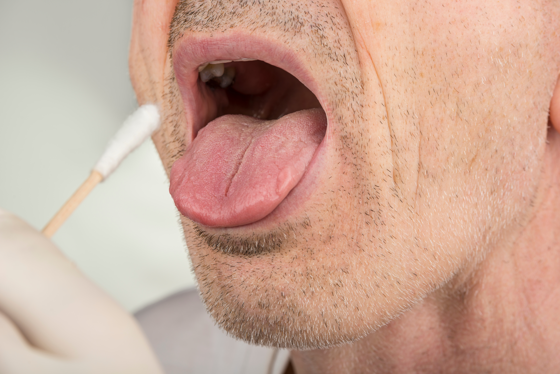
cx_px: 280
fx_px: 1634
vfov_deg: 13.1
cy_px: 187
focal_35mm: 105
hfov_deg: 19.4
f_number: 11
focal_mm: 105
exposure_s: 1/200
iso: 100
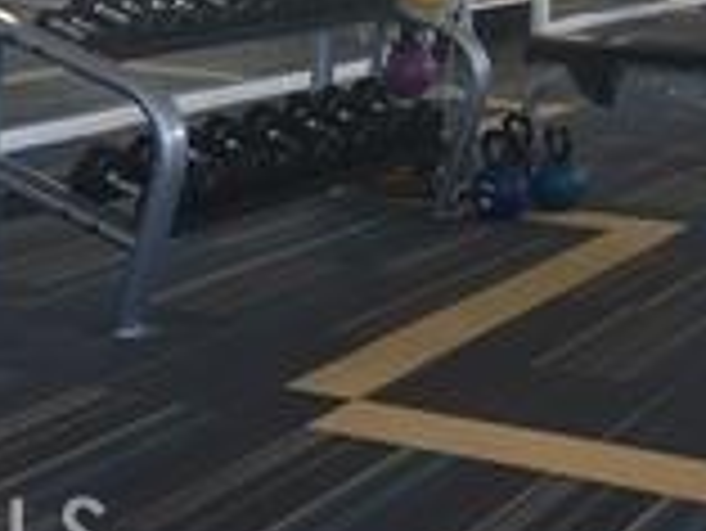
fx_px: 1694
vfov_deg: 16.8
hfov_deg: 22.8
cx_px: 679
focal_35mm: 83
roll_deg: -2.6
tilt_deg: -0.9
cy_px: -155
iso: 40
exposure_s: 1/30
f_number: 2.2
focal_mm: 4.15
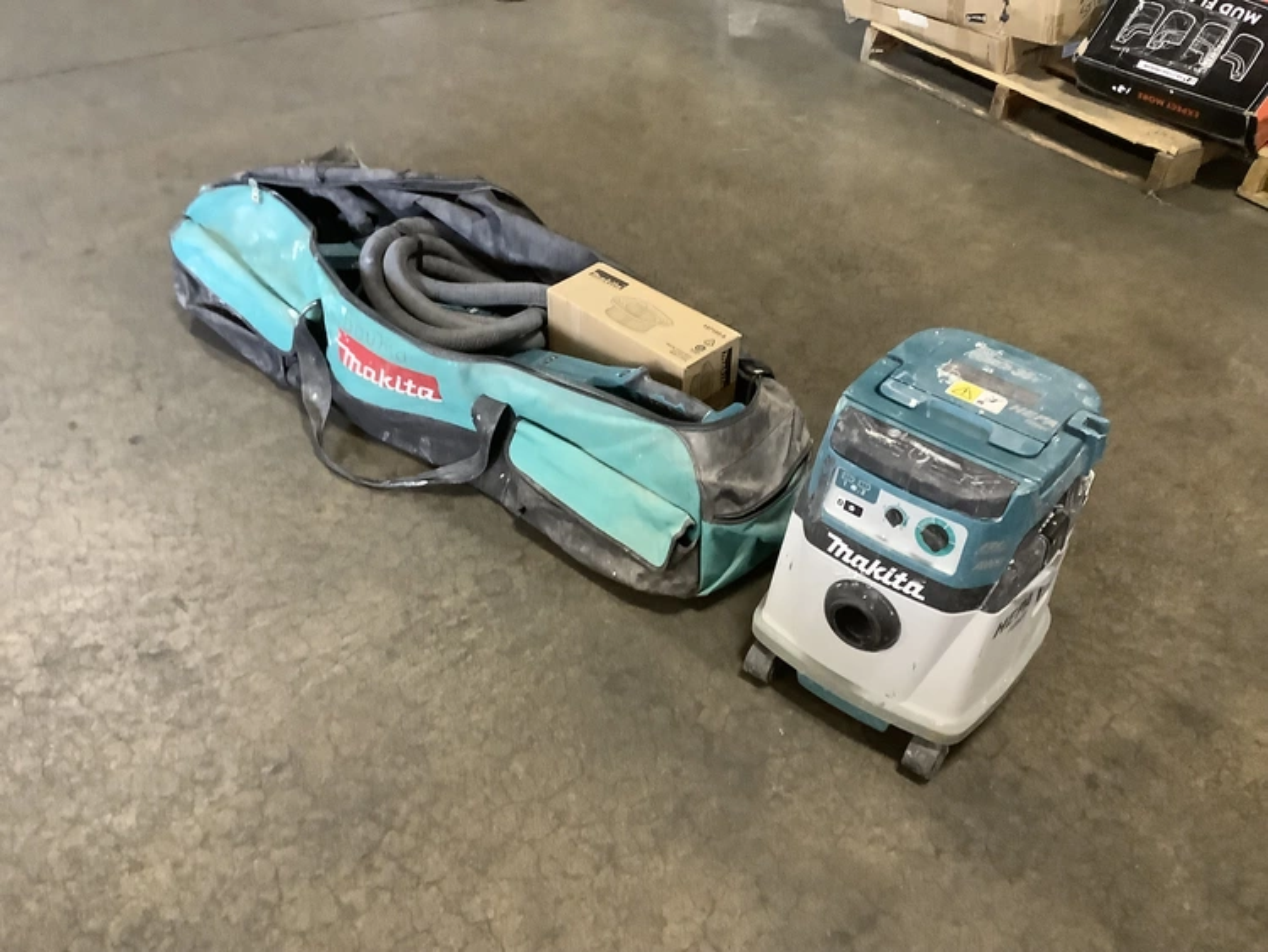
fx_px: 1136
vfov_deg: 45.5
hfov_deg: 58.3
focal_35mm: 31
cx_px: 634
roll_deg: -3.9
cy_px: 476
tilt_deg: -40.8
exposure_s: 1/30
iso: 400
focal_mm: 3.3
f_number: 2.4
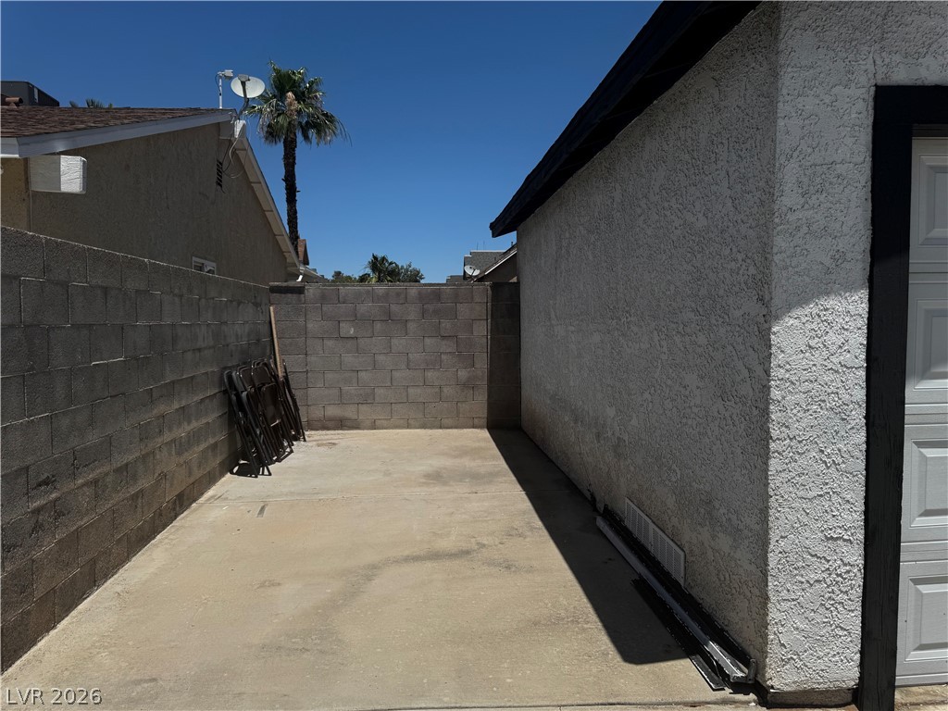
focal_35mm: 24
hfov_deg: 71.6
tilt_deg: -3.4
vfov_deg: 56.8
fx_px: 657
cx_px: 474
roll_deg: +0.8
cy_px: 356
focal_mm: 6.76
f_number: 1.78
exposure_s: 1/7937
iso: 80
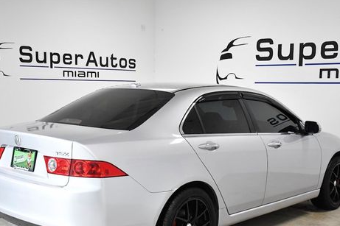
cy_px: 148
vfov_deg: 26.8
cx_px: 164
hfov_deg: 39.6
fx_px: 472
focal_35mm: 50
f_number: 4.5
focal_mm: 24
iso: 2500
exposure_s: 1/1000
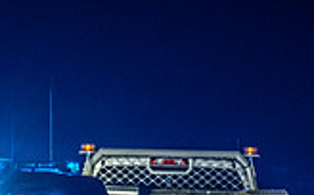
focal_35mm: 1113
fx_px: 9511
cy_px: 187
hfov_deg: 1.9
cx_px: 139
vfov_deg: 1.2
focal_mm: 190
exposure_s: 1/30
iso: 2000
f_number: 5.6
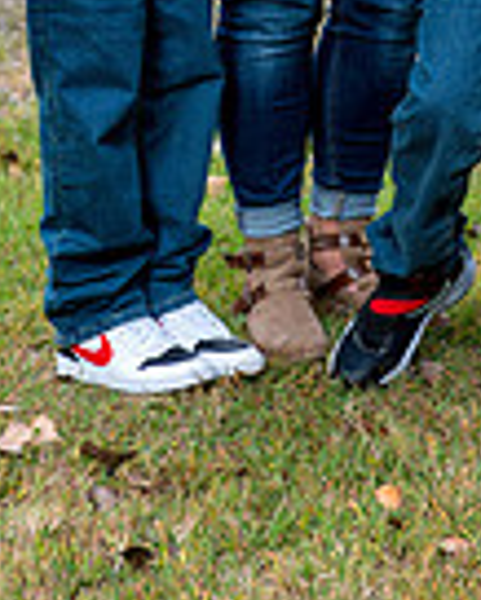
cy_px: -366
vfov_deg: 10.0
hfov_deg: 8.3
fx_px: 3306
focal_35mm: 186
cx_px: 371
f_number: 4
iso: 160
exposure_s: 1/100
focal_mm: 60
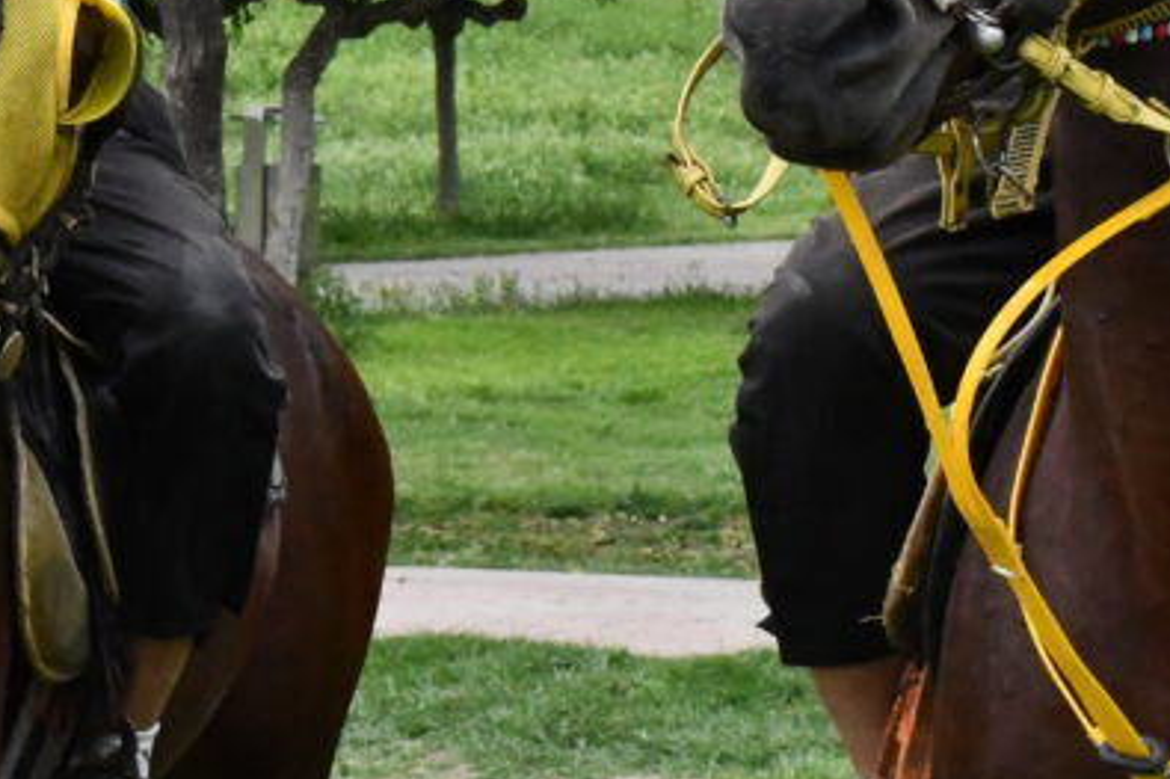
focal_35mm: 292
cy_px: 34
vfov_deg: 4.7
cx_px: 459
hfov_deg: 7.1
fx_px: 9486
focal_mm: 60
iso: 5000
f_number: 18
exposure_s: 1/1250
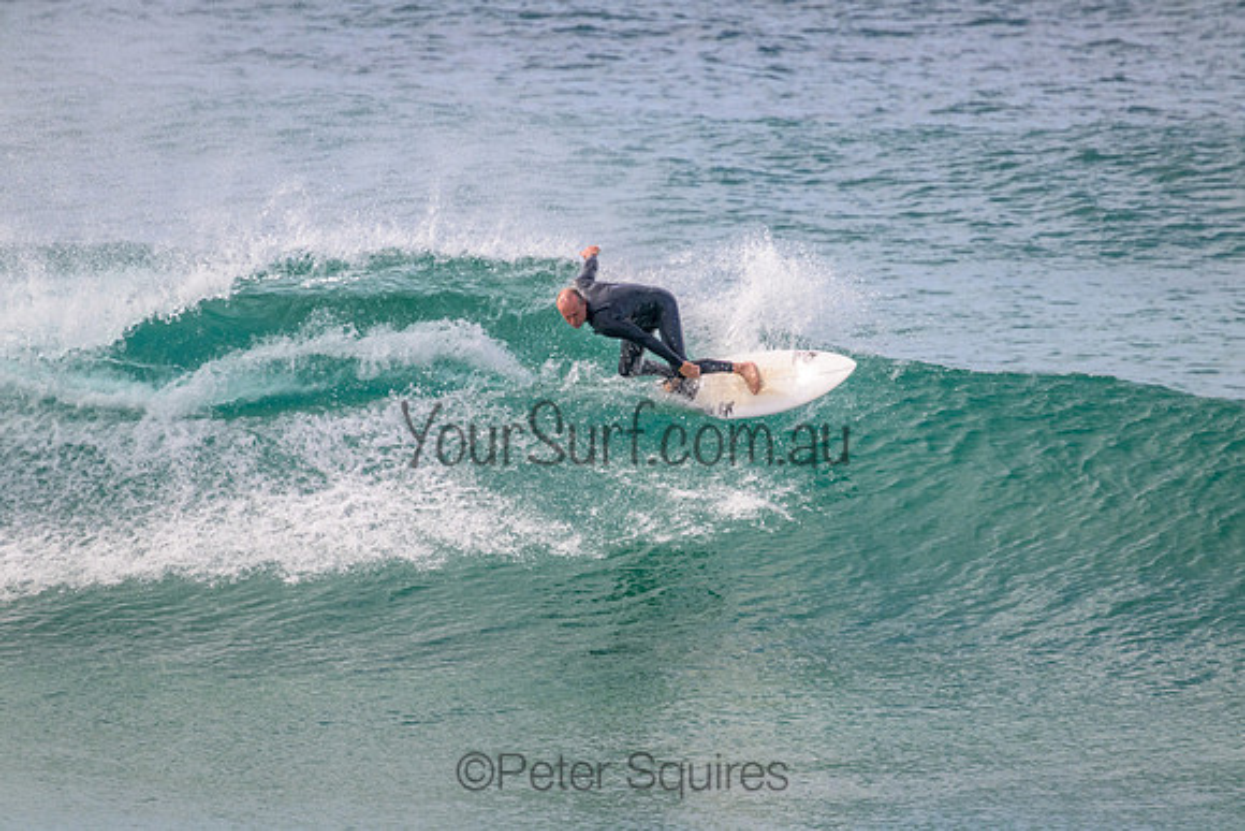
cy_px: 416
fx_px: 27672
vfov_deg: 1.7
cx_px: 622
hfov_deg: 2.6
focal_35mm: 800
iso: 1400
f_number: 11
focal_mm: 800
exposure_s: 1/2000
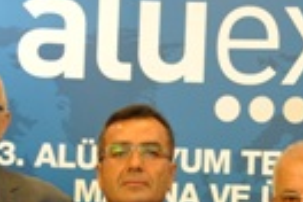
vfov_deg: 9.1
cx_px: 236
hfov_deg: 13.8
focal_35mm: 148
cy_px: 257
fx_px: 1243
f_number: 4.5
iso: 800
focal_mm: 29
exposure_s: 1/50
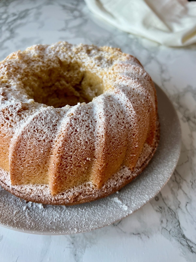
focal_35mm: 26
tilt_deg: -50.8
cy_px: 131
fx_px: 196
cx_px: 98
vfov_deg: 67.3
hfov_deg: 53.0
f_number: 1.5
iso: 160
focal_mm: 5.7
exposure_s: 1/60
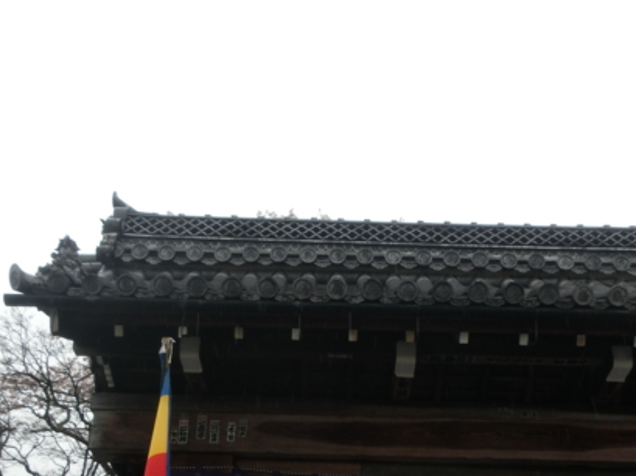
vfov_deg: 29.4
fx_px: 863
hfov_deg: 40.5
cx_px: 331
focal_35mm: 47
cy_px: 442
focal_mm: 4.24
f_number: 3
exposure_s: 1/160
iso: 80
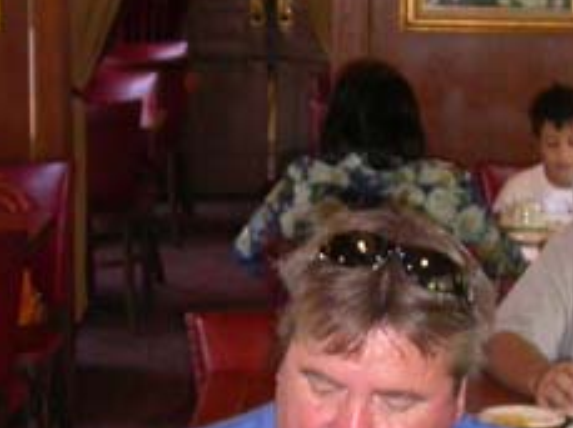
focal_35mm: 133
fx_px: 2198
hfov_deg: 14.9
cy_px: 403
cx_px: 308
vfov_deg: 11.0
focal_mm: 7.85
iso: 200
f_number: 2.6
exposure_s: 1/60
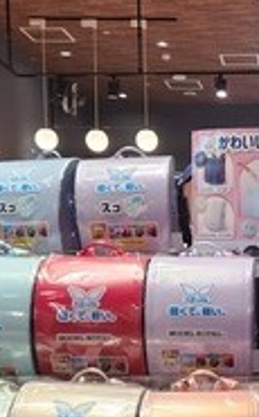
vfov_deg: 30.4
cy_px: 334
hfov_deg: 18.8
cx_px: 287
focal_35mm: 66
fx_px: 748
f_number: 1.8
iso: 125
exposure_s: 1/120
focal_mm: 5.4
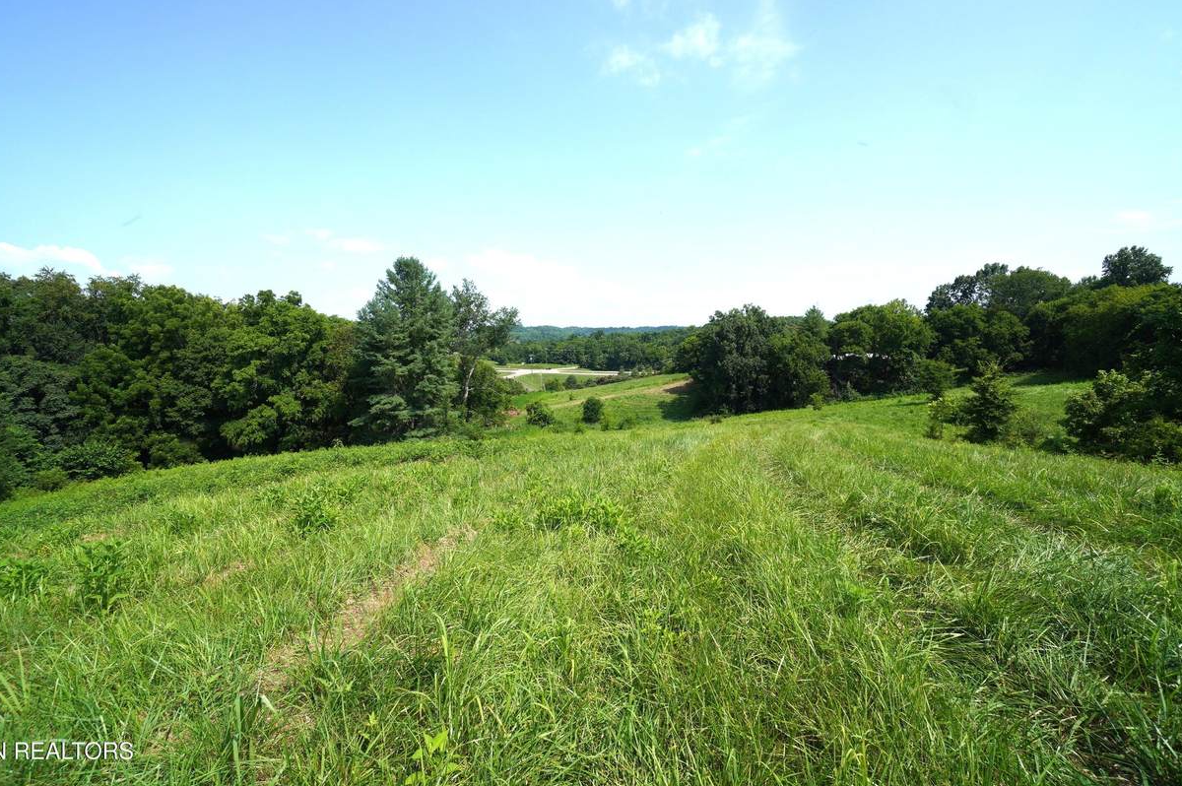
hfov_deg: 96.8
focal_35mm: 16
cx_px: 589
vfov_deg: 73.6
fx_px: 525
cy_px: 370
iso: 100
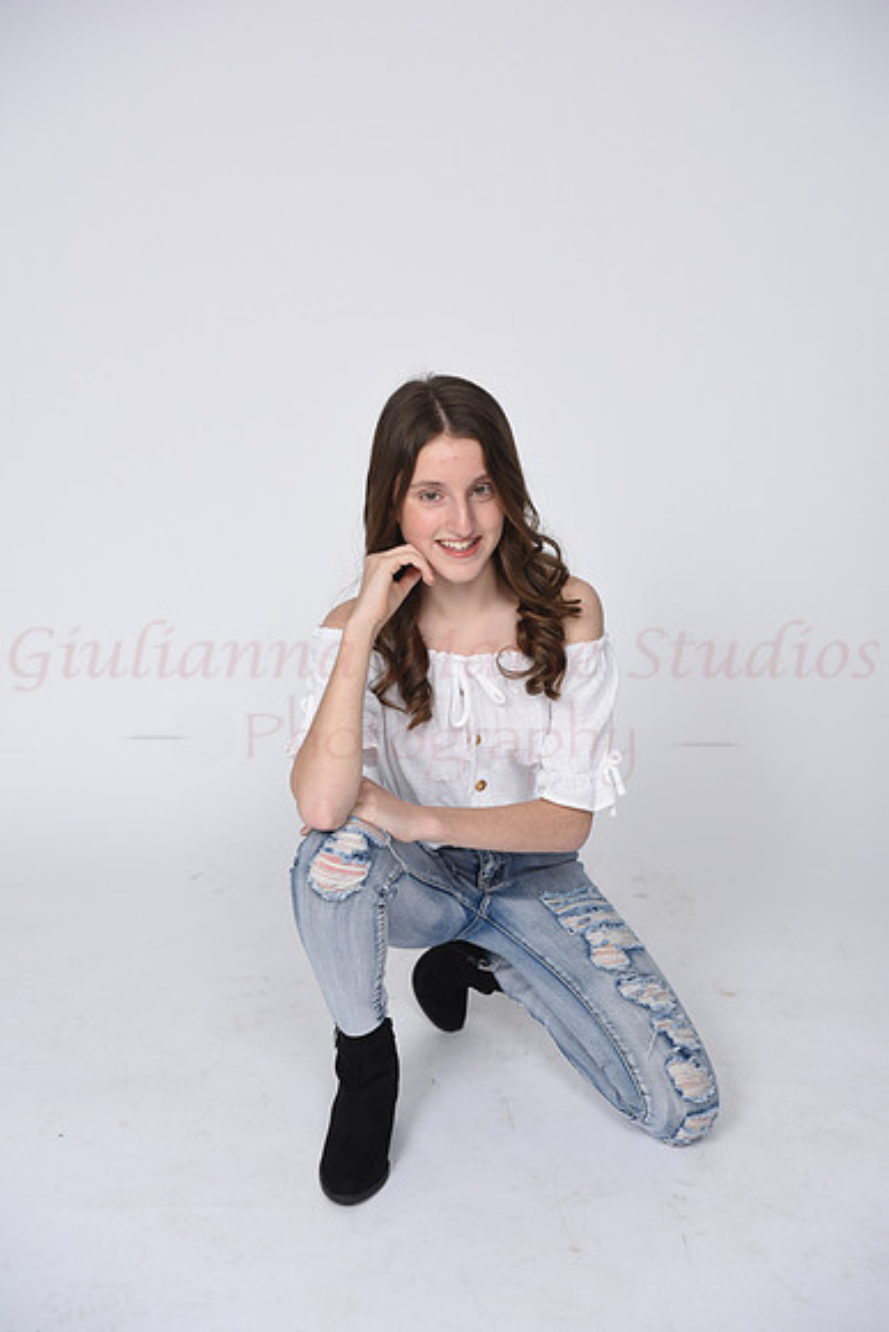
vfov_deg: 36.2
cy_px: 666
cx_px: 444
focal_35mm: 55
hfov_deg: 24.6
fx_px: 2036
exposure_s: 1/125
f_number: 9
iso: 160
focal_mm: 55
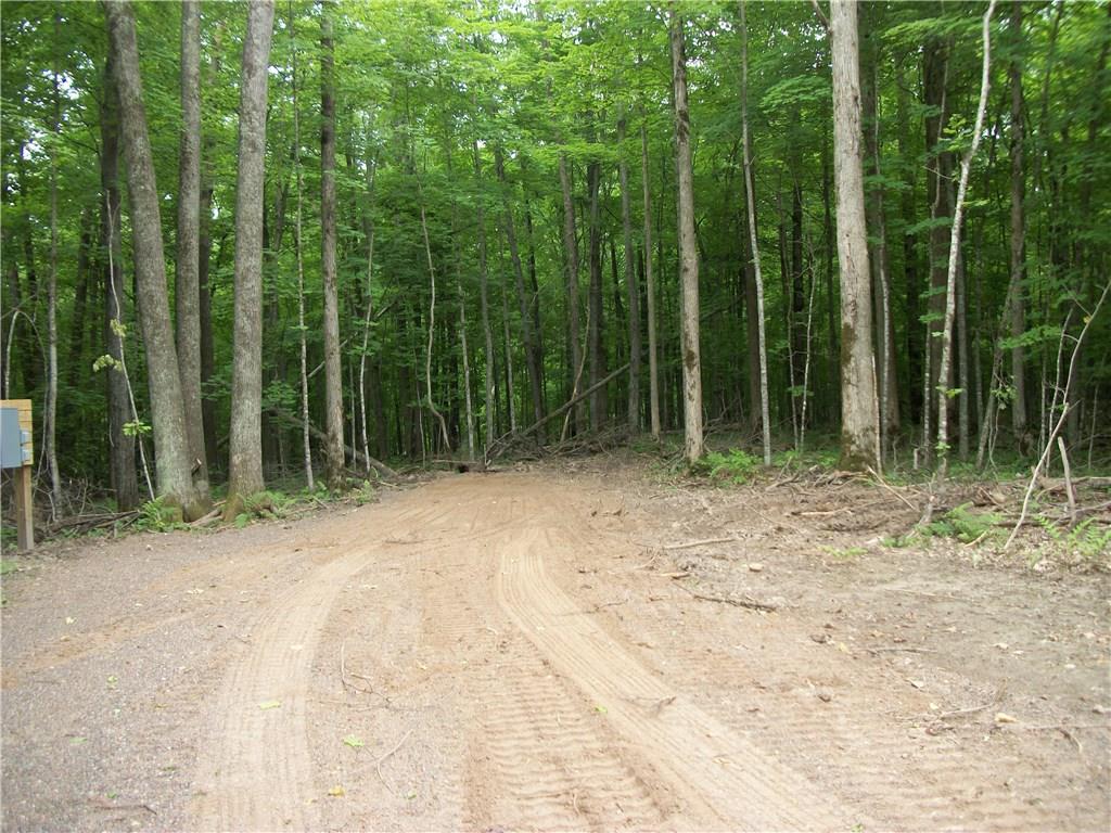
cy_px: 416
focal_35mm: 32
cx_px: 556
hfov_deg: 56.8
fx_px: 1027
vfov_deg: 44.2
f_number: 2.9
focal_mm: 5.7
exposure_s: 1/80
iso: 80
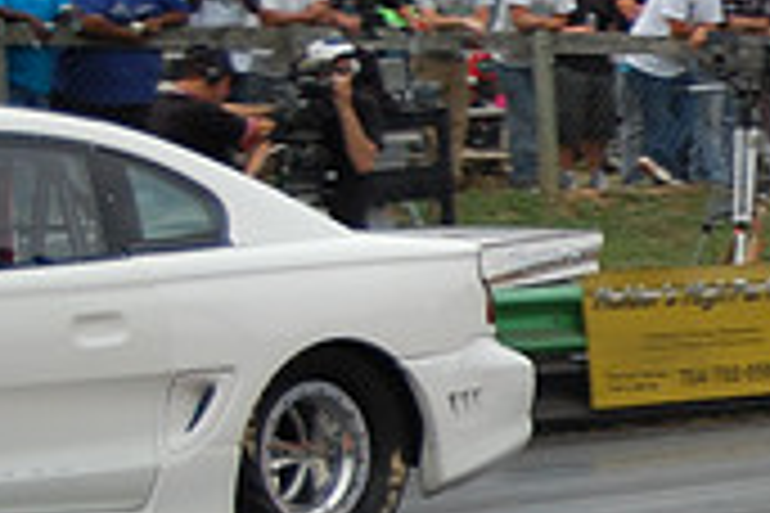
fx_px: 4128
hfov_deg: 10.3
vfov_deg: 7.1
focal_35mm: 193
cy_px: 580
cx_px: 1211
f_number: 5
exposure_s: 1/1000
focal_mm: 38
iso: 360
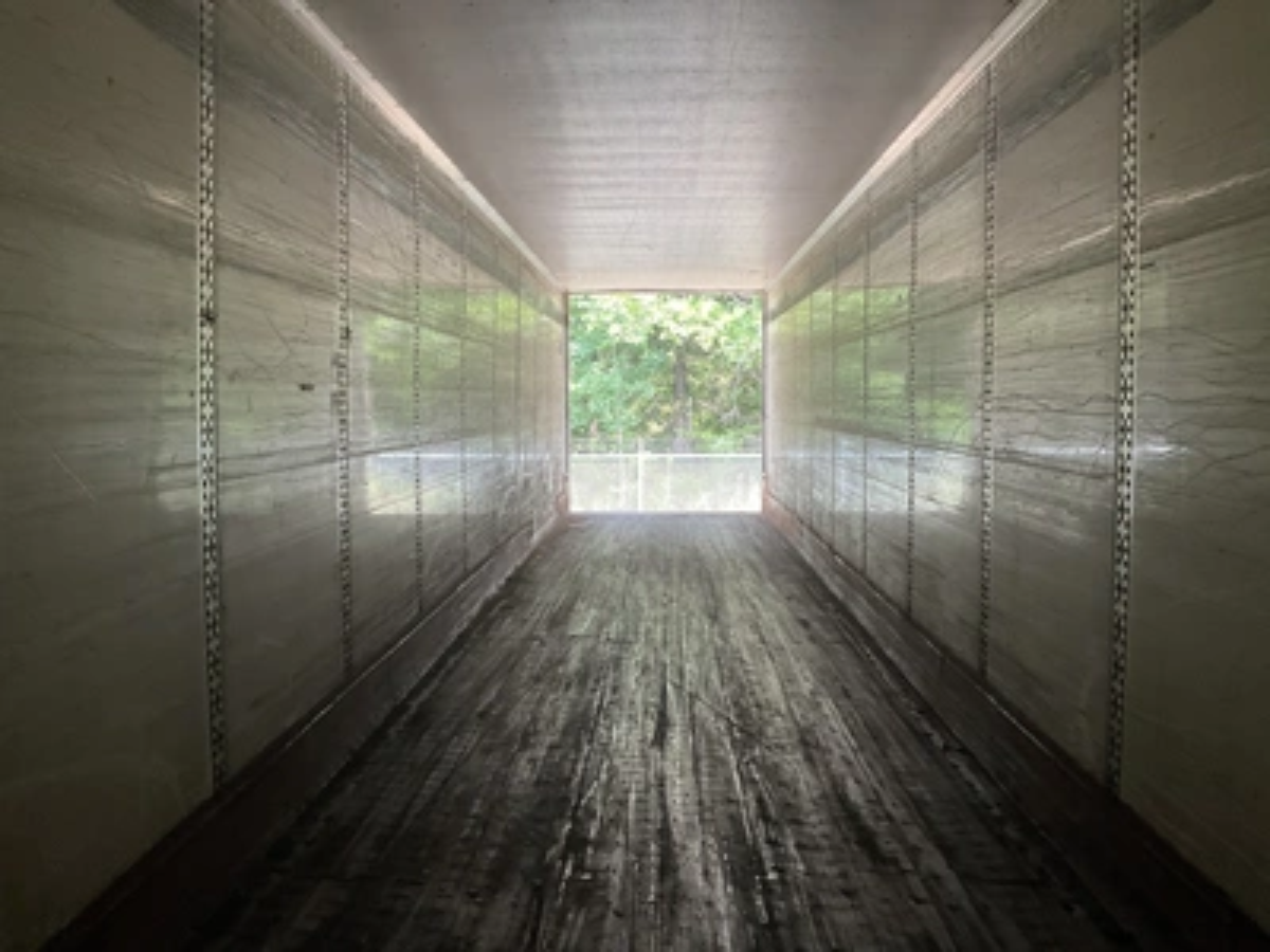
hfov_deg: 61.7
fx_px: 1064
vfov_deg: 48.2
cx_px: 635
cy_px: 476
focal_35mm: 29
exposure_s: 1/78
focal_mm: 3
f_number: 1.8
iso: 64
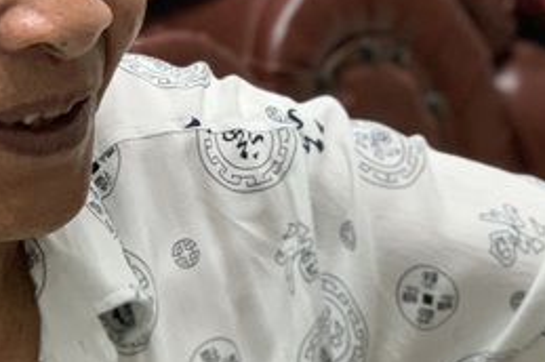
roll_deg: +9.2
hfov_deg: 14.9
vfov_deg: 9.9
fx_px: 2087
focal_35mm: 138
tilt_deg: -14.9
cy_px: 121
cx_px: 257
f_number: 2.4
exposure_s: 1/33
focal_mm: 6
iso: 400
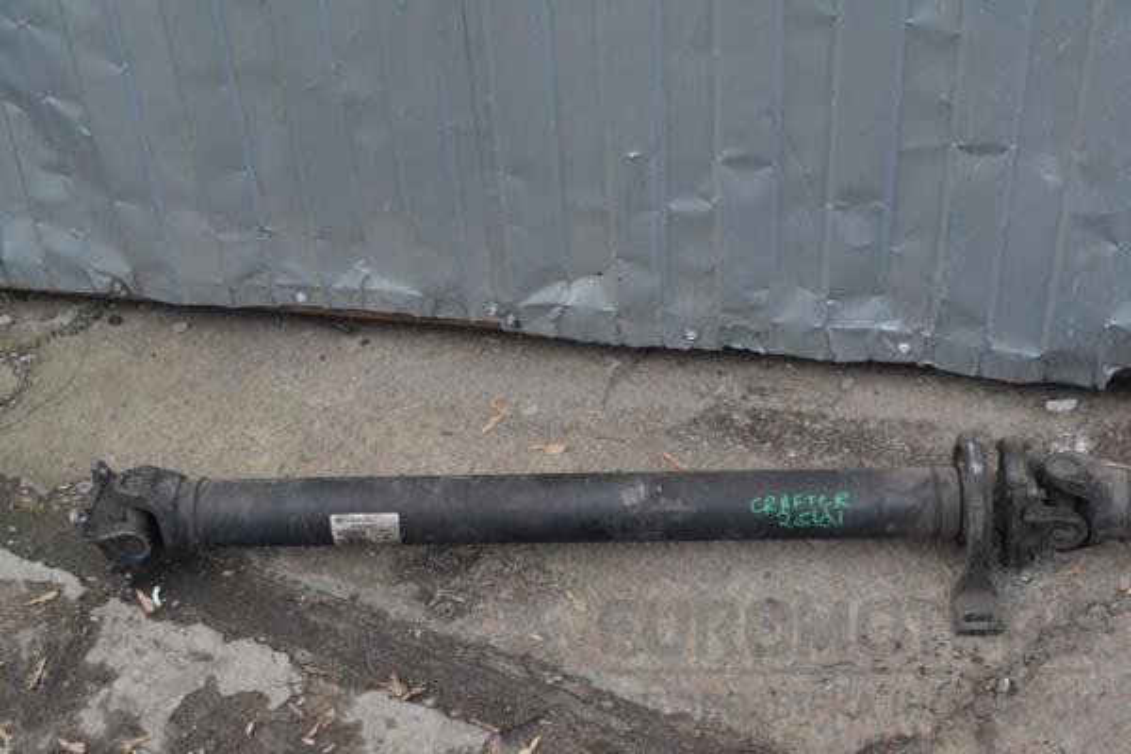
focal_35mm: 52
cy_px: 377
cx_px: 566
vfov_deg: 25.8
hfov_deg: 37.9
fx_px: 1649
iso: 3200
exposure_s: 1/500
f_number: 11
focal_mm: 35
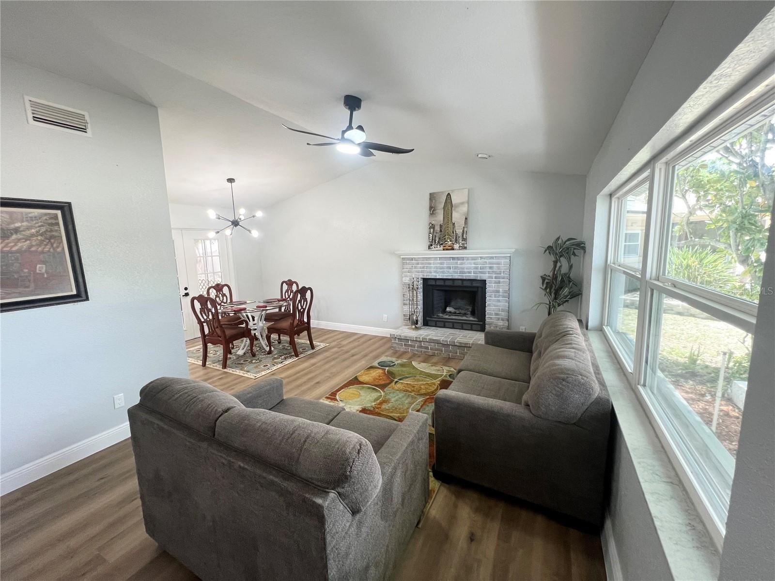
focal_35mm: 13
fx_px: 291
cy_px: 290
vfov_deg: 89.9
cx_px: 388
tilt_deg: -6.5
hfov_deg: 106.2
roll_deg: +1.6
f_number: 1.8
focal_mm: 1.57
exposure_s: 1/120
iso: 160
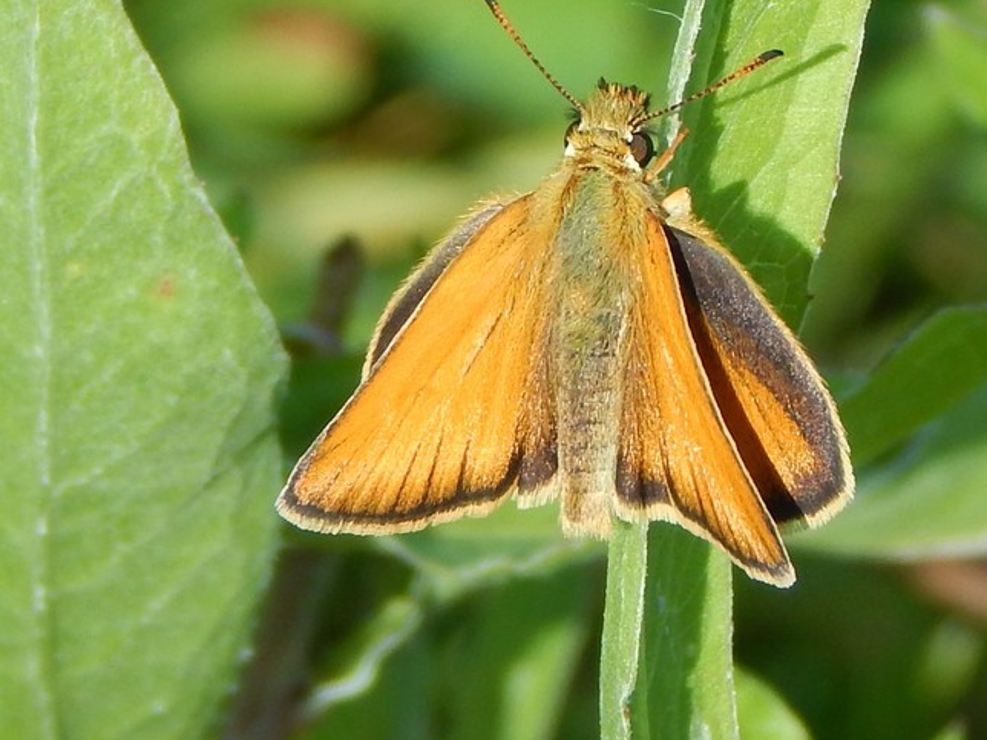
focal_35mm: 212
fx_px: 6045
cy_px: 309
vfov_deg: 7.0
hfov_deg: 9.3
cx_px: 603
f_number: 5.1
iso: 125
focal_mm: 28.7
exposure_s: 1/320
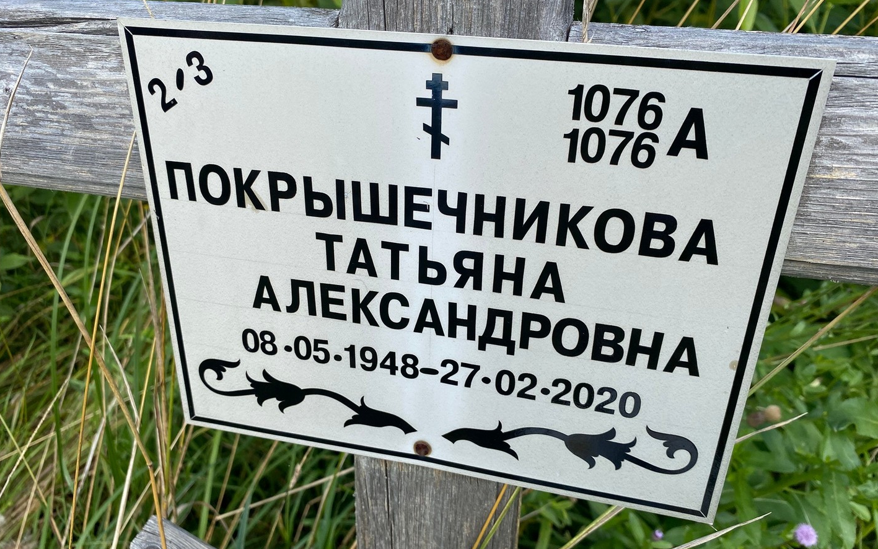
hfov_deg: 66.5
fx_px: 670
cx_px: 434
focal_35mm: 28
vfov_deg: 44.5
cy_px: 260
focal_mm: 4.25
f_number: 1.8
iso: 32
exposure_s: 1/973
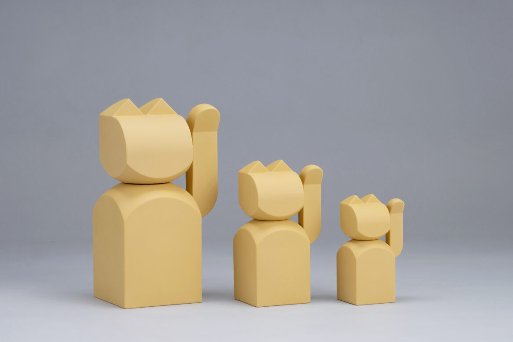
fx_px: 1682
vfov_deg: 11.6
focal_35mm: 118
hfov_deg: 17.3
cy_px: 182
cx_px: 246
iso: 160
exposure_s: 1/160
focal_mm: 110
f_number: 16
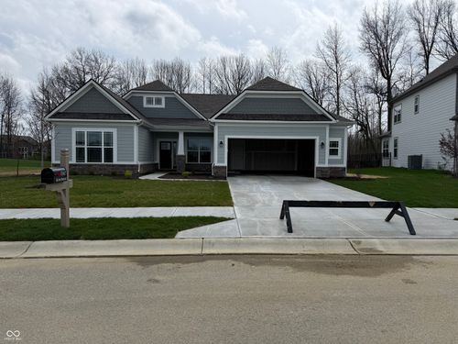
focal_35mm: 24
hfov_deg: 71.6
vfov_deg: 56.8
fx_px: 318
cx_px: 229
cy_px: 172
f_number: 1.78
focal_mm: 6.76
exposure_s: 1/9091
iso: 80
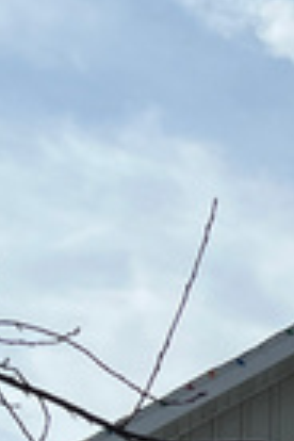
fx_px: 2450
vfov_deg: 9.8
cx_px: 729
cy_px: 764
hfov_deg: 6.5
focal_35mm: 200
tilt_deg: +7.5
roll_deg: +0.3
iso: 50
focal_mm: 5.7
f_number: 1.5
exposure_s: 1/10309
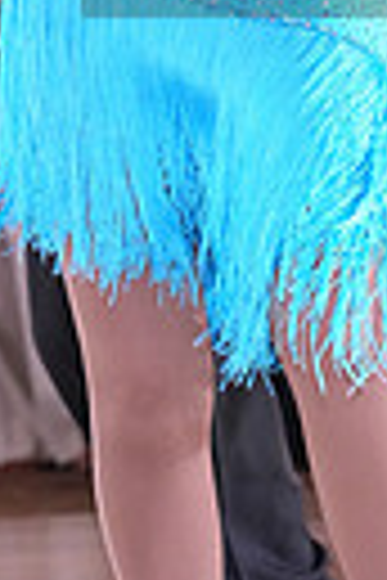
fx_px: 7627
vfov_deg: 4.3
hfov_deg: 2.9
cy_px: -130
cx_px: 704
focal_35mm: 473
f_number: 4.5
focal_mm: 105
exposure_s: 1/400
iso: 8000
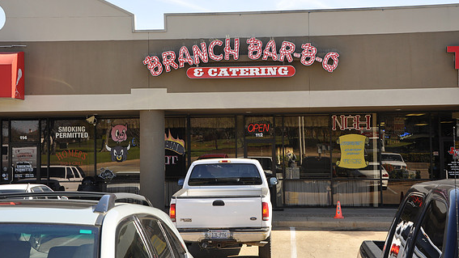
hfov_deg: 34.4
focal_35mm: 61
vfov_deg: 19.7
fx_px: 742
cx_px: 232
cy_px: 117
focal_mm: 38
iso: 200
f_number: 8
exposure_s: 1/60
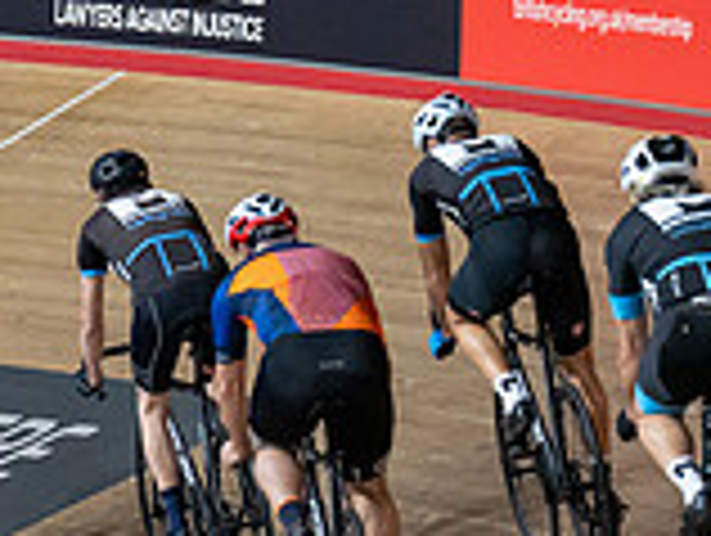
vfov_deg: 2.1
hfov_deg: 2.8
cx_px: -504
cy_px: 493
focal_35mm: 705
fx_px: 14502
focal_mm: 200
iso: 6400
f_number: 3.5
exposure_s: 1/1000
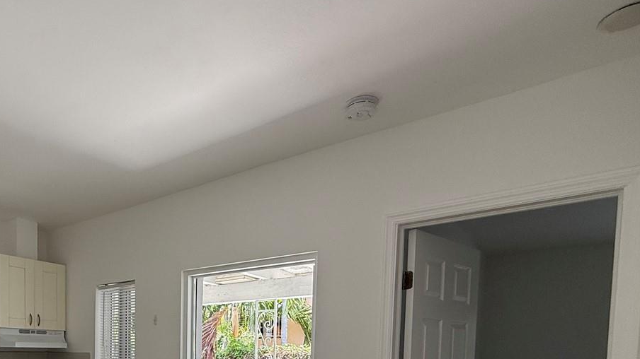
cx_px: 171
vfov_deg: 37.1
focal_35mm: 27
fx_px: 458
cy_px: 380
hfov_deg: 66.1
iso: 64
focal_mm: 2.22
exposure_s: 1/200
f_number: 2.2
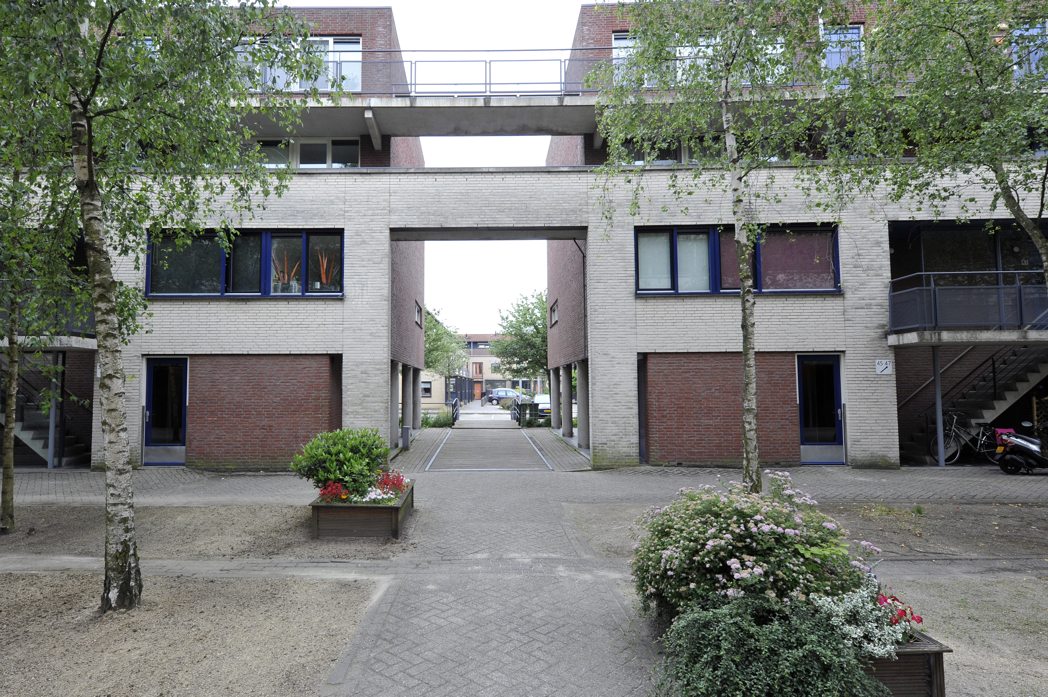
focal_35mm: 19
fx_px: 553
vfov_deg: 64.5
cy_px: 354
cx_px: 474
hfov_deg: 86.7
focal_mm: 16
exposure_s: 1/100
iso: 800
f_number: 13
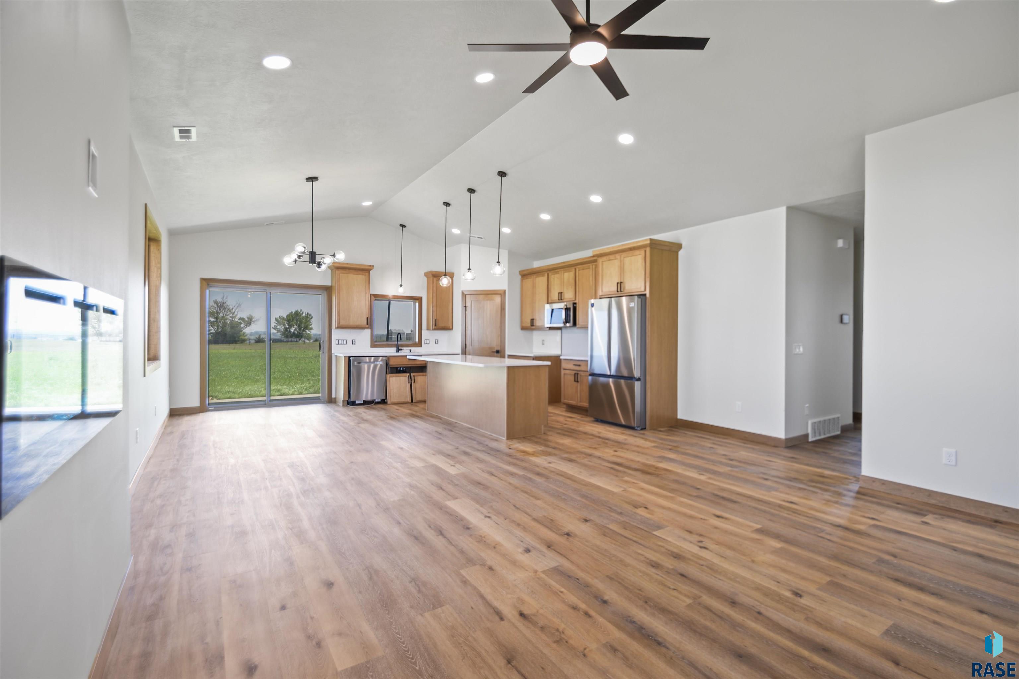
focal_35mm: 15
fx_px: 425
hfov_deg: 100.4
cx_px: 510
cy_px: 340
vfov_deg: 77.3
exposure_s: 1/13
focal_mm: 10
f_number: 4
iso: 100
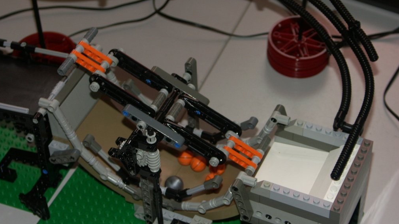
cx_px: 199
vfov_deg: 12.7
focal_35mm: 95
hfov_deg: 22.5
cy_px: 130
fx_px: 1005
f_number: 3.5
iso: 160
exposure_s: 1/80
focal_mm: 22.13
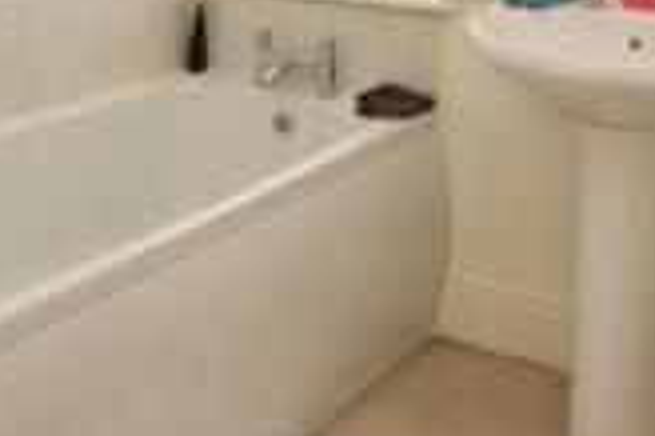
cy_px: -180
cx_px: 399
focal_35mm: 60
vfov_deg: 20.1
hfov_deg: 33.3
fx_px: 1091
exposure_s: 1/60
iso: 450
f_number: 4
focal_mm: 10
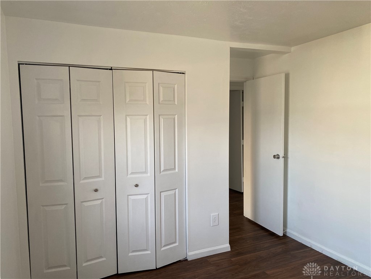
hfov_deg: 67.3
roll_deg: +1.6
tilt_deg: -5.3
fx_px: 279
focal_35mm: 26
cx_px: 186
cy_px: 140
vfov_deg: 53.1
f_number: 1.8
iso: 100
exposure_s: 1/121
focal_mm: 4.25
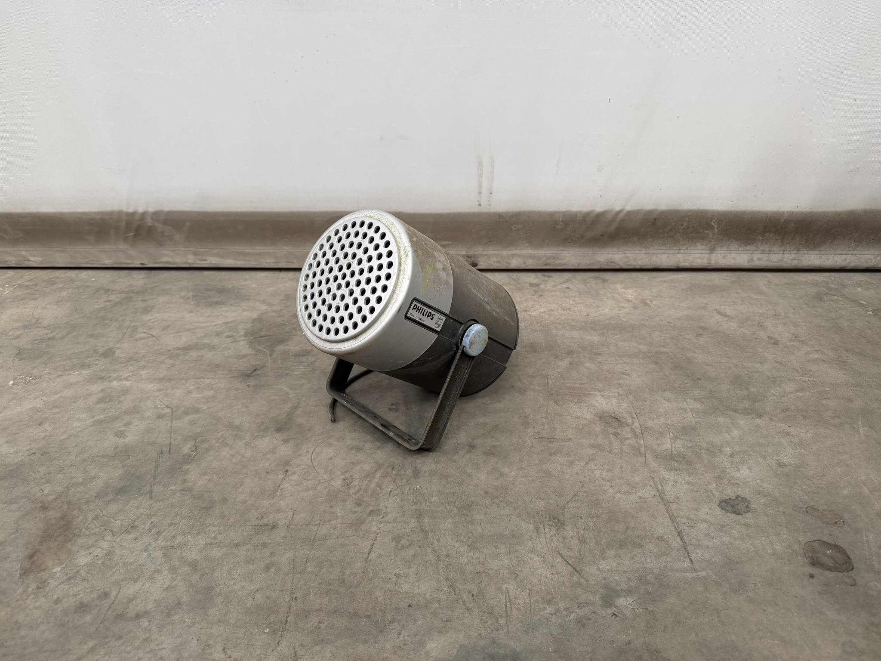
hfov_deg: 71.6
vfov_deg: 56.8
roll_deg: +0.8
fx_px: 611
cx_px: 440
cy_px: 330
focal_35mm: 24
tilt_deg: -27.7
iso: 200
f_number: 1.78
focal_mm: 6.76
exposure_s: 1/121
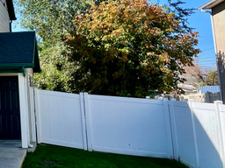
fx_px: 422
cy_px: 15
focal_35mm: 65
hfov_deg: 26.2
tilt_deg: +9.6
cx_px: -53
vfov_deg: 22.0
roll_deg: +1.0
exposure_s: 1/2545
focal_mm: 5.1
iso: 32
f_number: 1.6
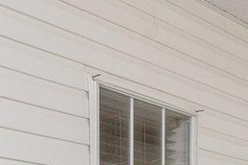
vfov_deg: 11.5
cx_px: -64
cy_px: 291
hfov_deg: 17.4
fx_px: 765
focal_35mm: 111
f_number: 9
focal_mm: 14
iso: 250
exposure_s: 1/200
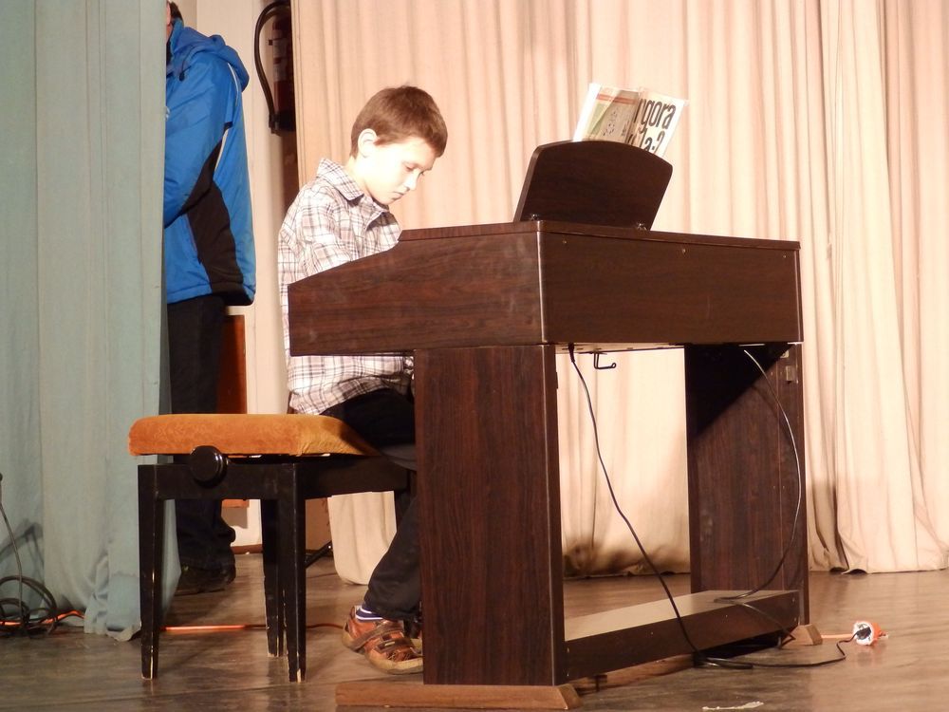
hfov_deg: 17.1
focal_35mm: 115
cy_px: 356
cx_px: 474
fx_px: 3153
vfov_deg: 12.9
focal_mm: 20.6
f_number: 4.8
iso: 800
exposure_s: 1/20
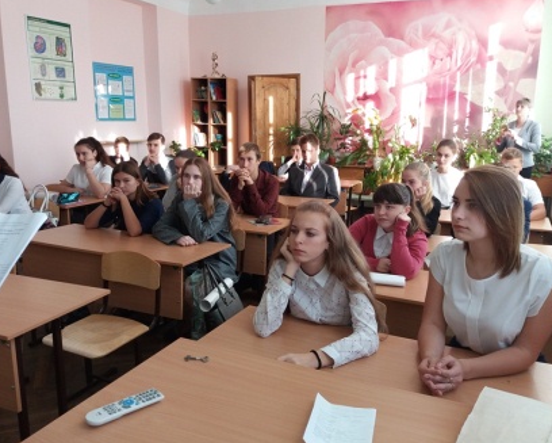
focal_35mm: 30
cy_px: 218
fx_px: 490
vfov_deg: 48.6
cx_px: 281
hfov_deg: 58.7
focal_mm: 3.7
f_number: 1.9
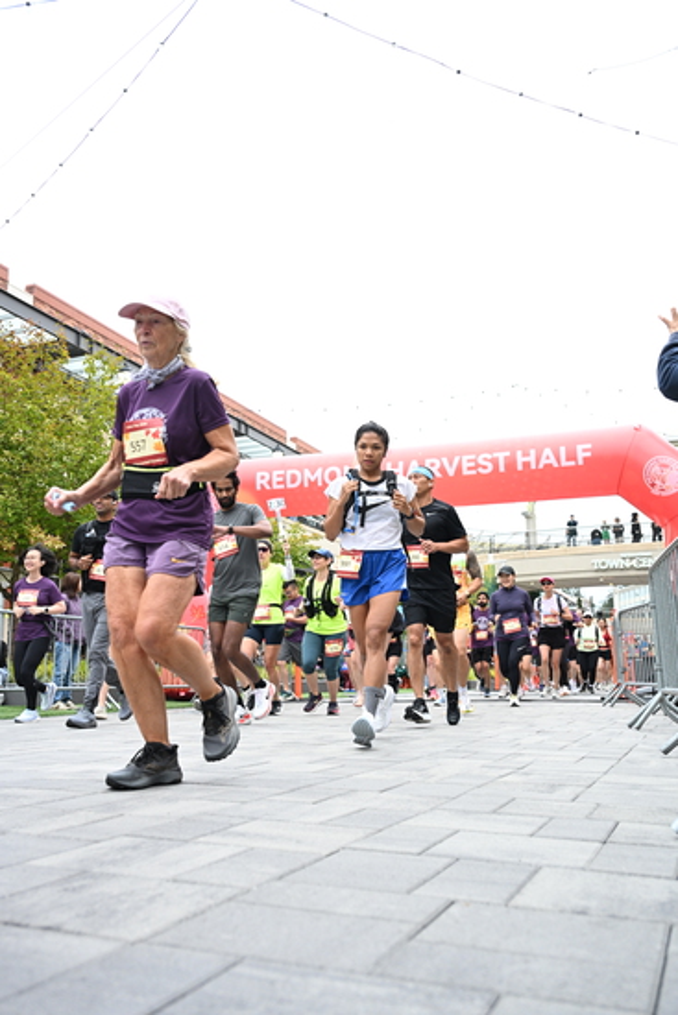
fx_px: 875
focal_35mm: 31
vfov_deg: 60.3
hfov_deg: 42.3
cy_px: 508
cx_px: 339
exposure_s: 1/640
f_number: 4
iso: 2000
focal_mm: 31
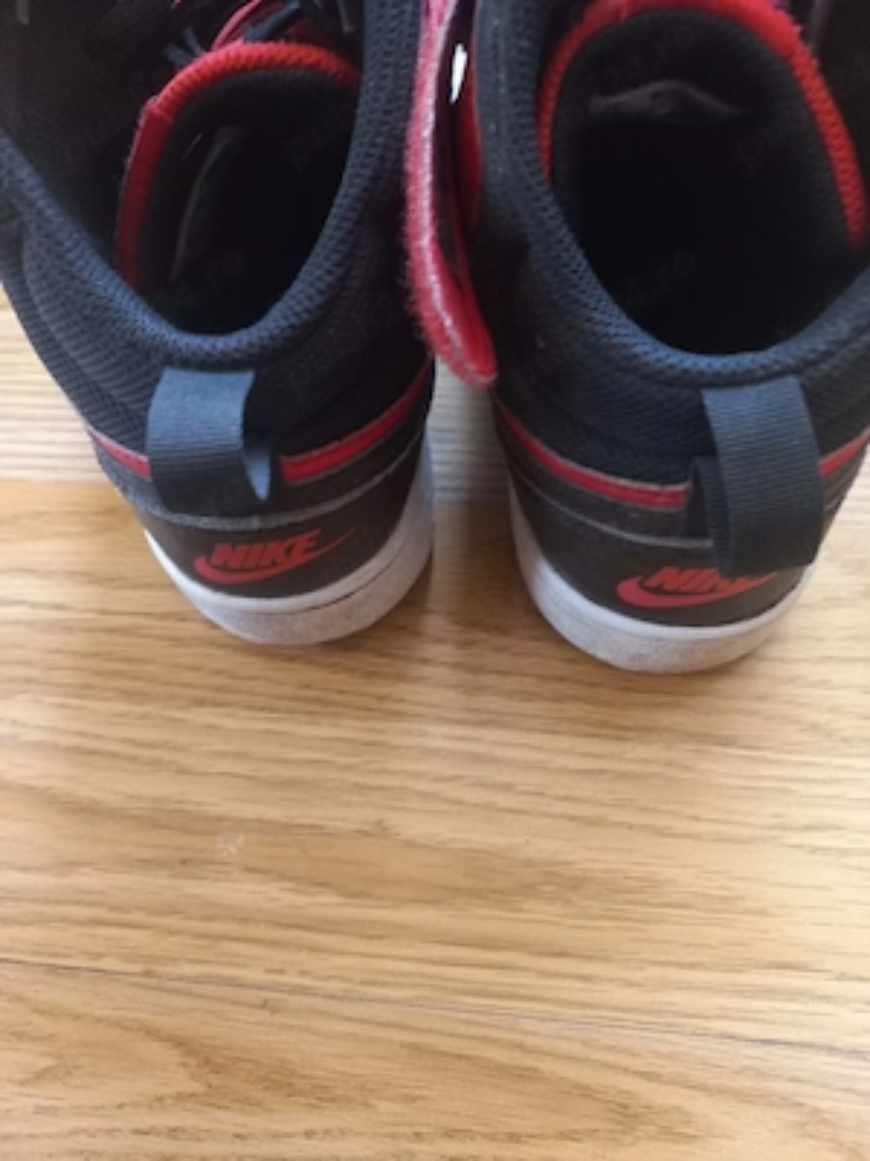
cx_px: 435
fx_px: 838
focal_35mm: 25
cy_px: 580
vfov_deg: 69.4
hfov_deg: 54.9
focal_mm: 4.6
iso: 400
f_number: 1.8
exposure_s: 1/25
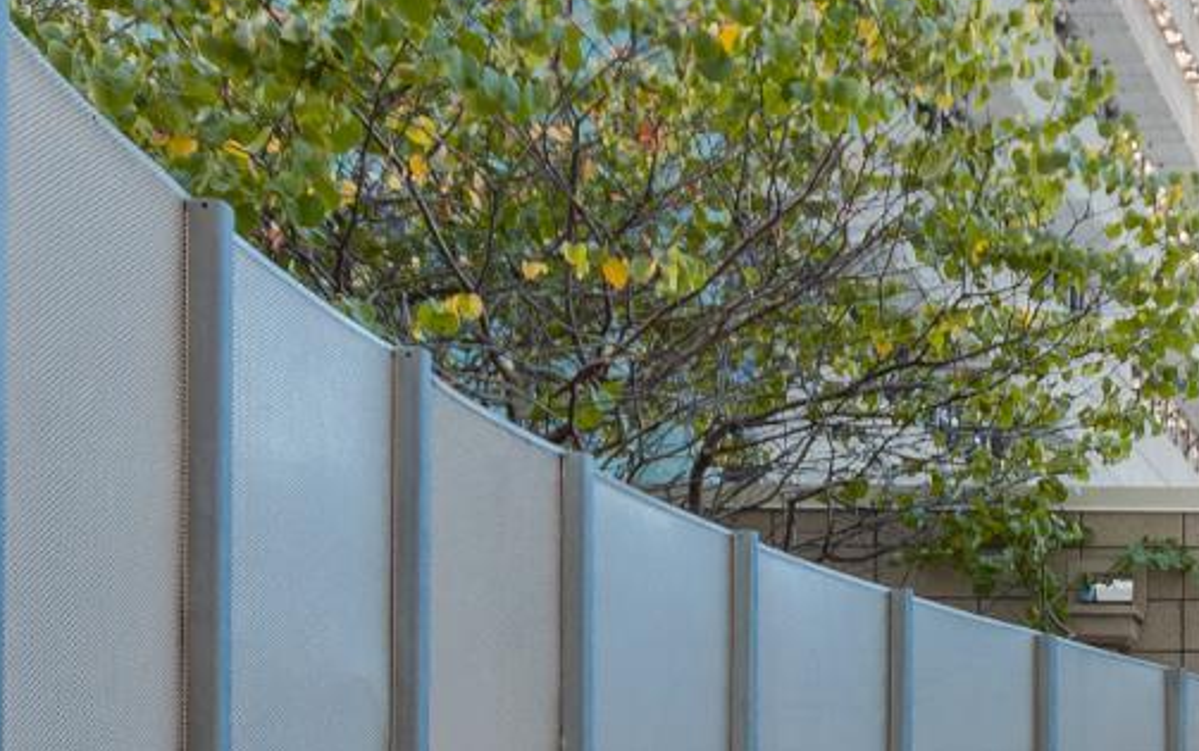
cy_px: 968
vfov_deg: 16.9
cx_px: 1597
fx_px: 2387
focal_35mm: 73
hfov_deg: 24.3
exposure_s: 1/1000
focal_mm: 16
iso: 400
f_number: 4.2
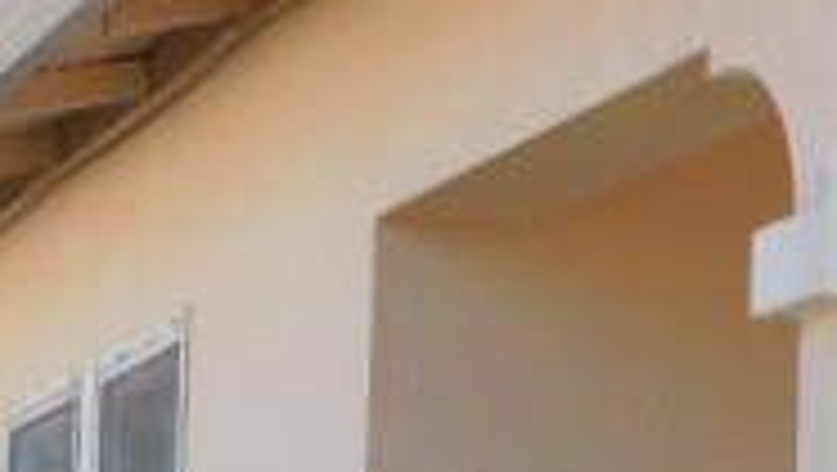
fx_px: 4154
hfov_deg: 11.5
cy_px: 971
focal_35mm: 187
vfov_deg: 6.3
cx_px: 135
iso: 125
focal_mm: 9
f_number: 4
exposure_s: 1/250
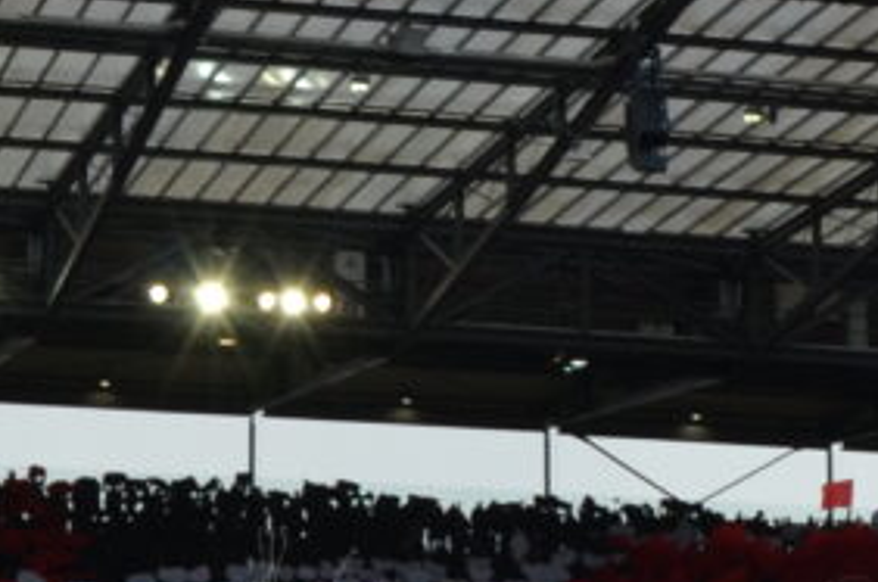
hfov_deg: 11.4
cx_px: 844
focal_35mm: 179
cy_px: 710
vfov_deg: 7.6
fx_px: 4354
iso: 200
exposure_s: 1/250
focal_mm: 21
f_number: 8
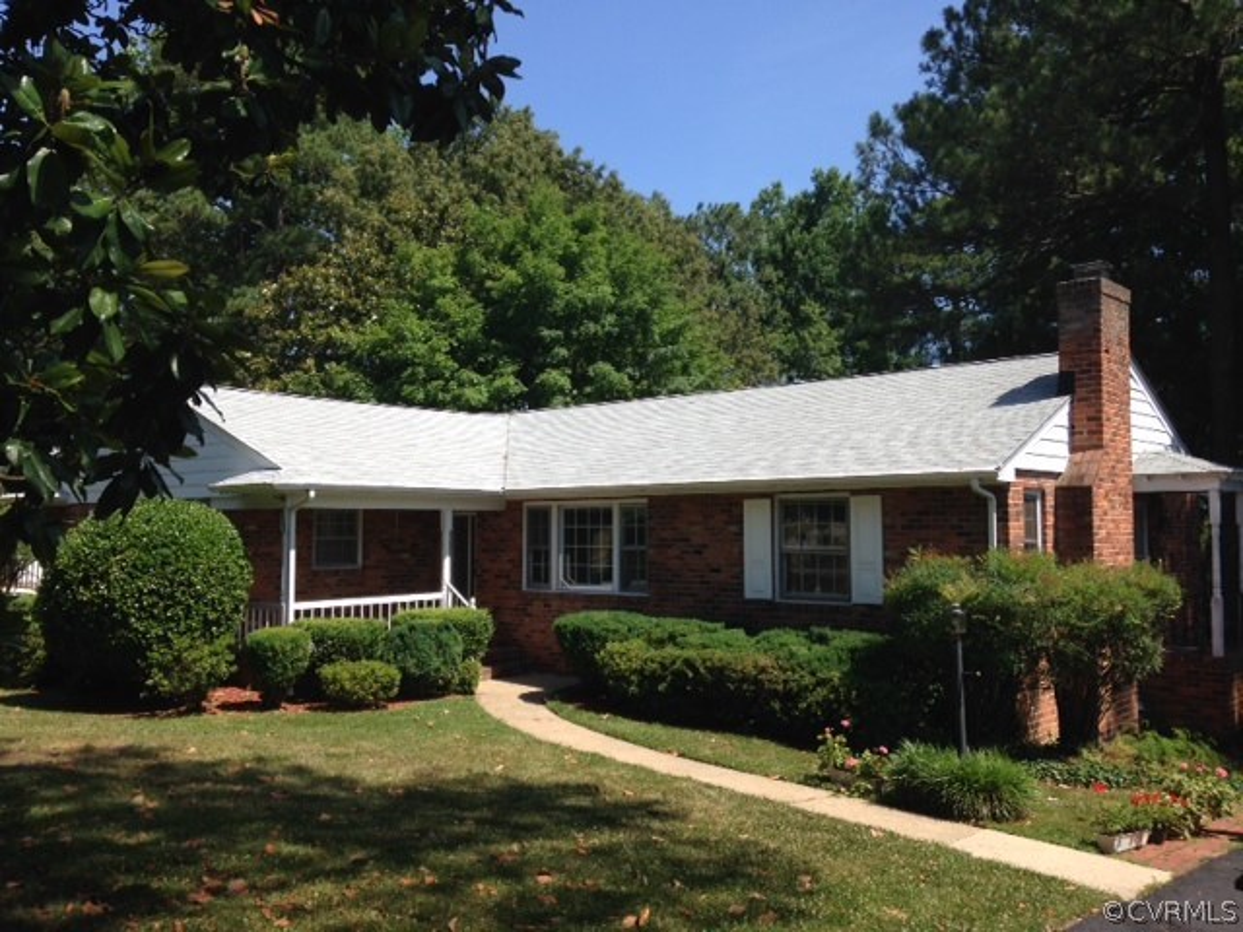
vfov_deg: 42.9
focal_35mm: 33
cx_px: 622
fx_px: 1185
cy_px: 466
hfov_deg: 55.4
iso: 50
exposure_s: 1/1290
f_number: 2.4
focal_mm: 4.12
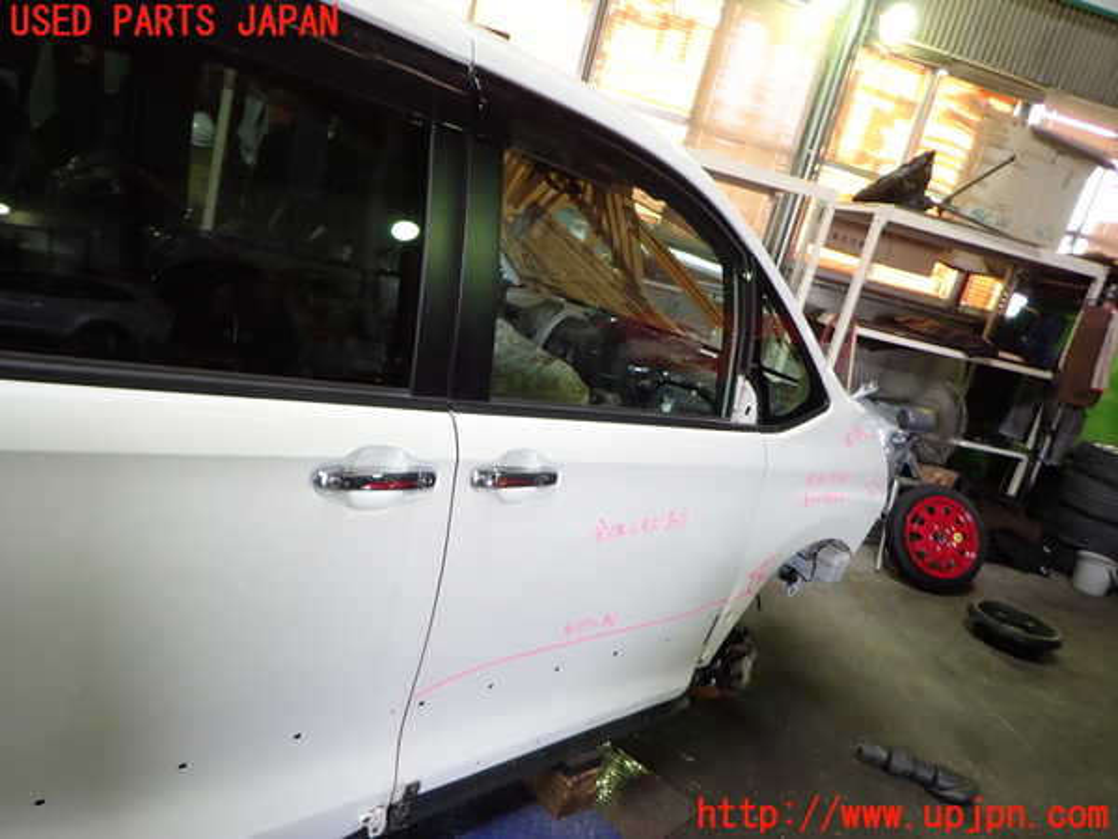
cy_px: 420
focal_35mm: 25
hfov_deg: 69.4
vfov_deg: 54.9
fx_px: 807
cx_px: 559
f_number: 2
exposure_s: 1/60
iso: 200
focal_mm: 4.5
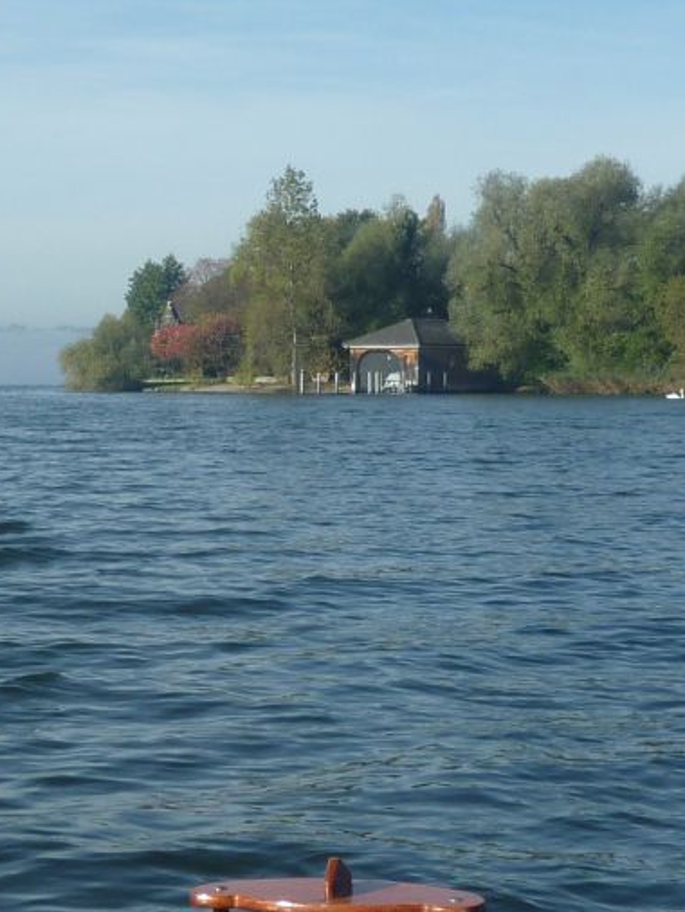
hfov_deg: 16.5
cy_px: 456
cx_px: 151
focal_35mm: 89
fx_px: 2346
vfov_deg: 22.0
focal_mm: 4.9
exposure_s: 1/800
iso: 80
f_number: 4
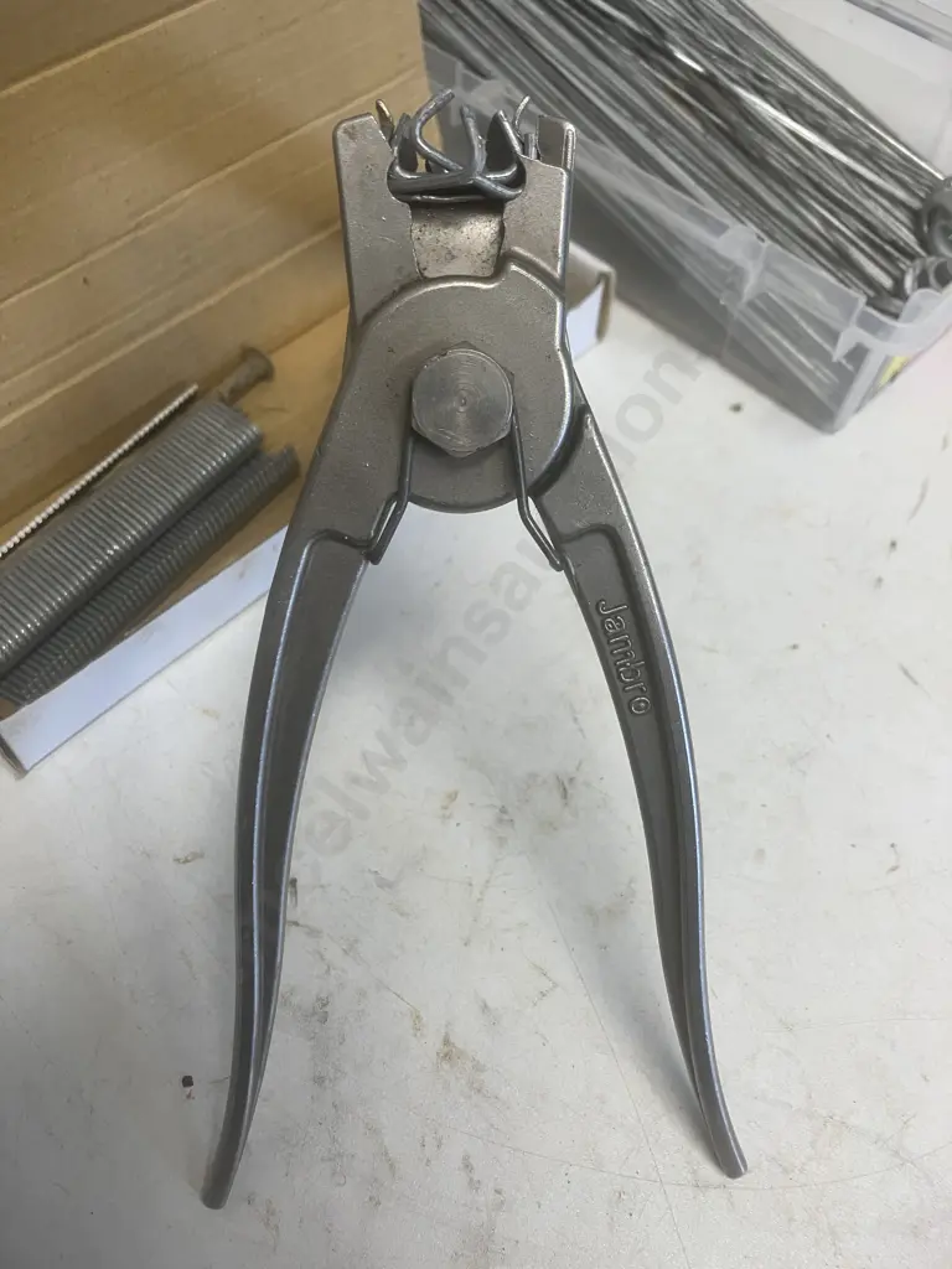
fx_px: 1027
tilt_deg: -56.3
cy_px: 634
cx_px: 476
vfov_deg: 63.4
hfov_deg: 49.7
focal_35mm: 28
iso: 50
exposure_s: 1/50
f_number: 1.8
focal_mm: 3.99
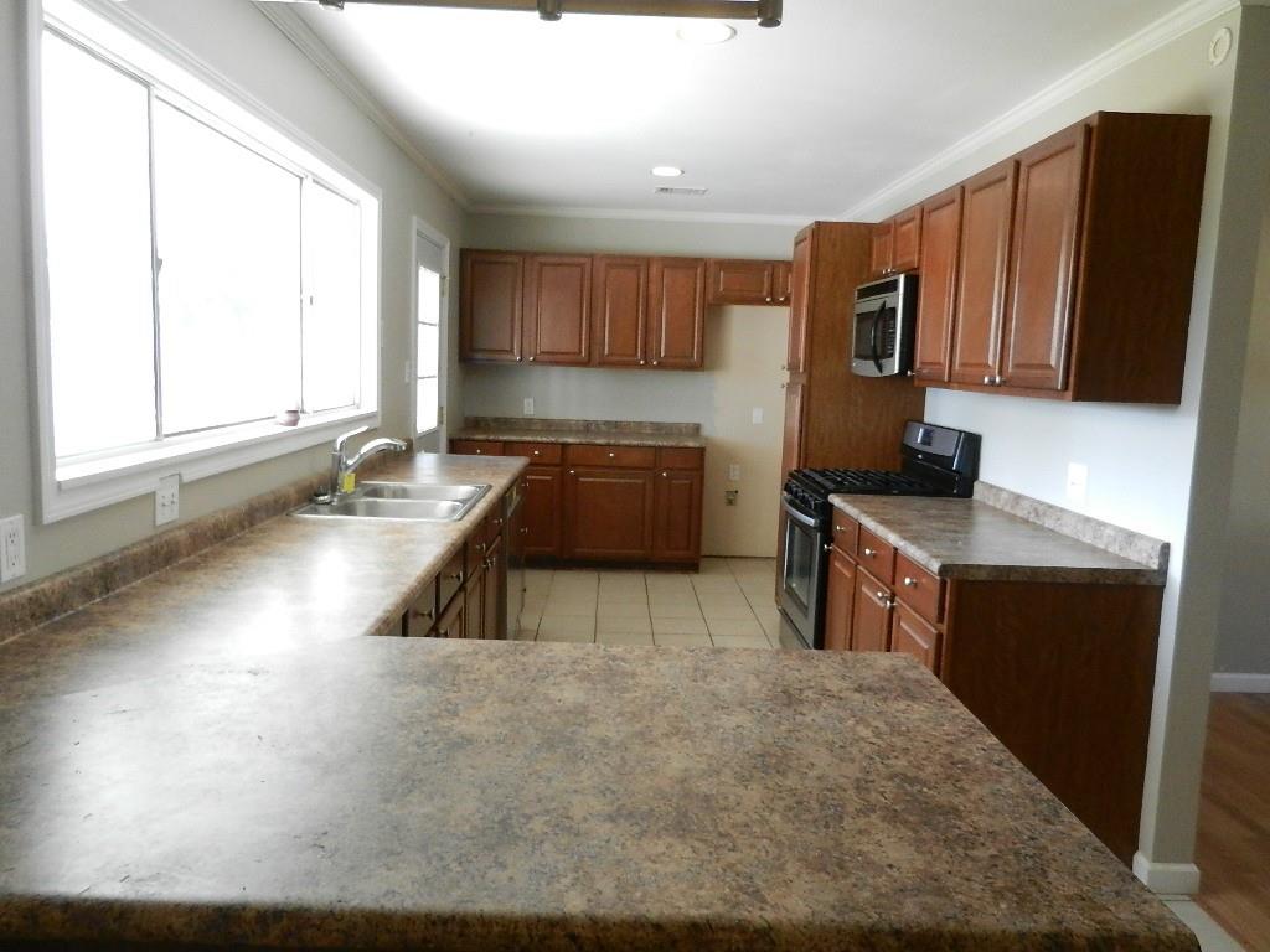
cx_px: 635
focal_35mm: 25
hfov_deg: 69.4
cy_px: 476
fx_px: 917
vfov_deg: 54.9
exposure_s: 1/100
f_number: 3.5
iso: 640
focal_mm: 4.5
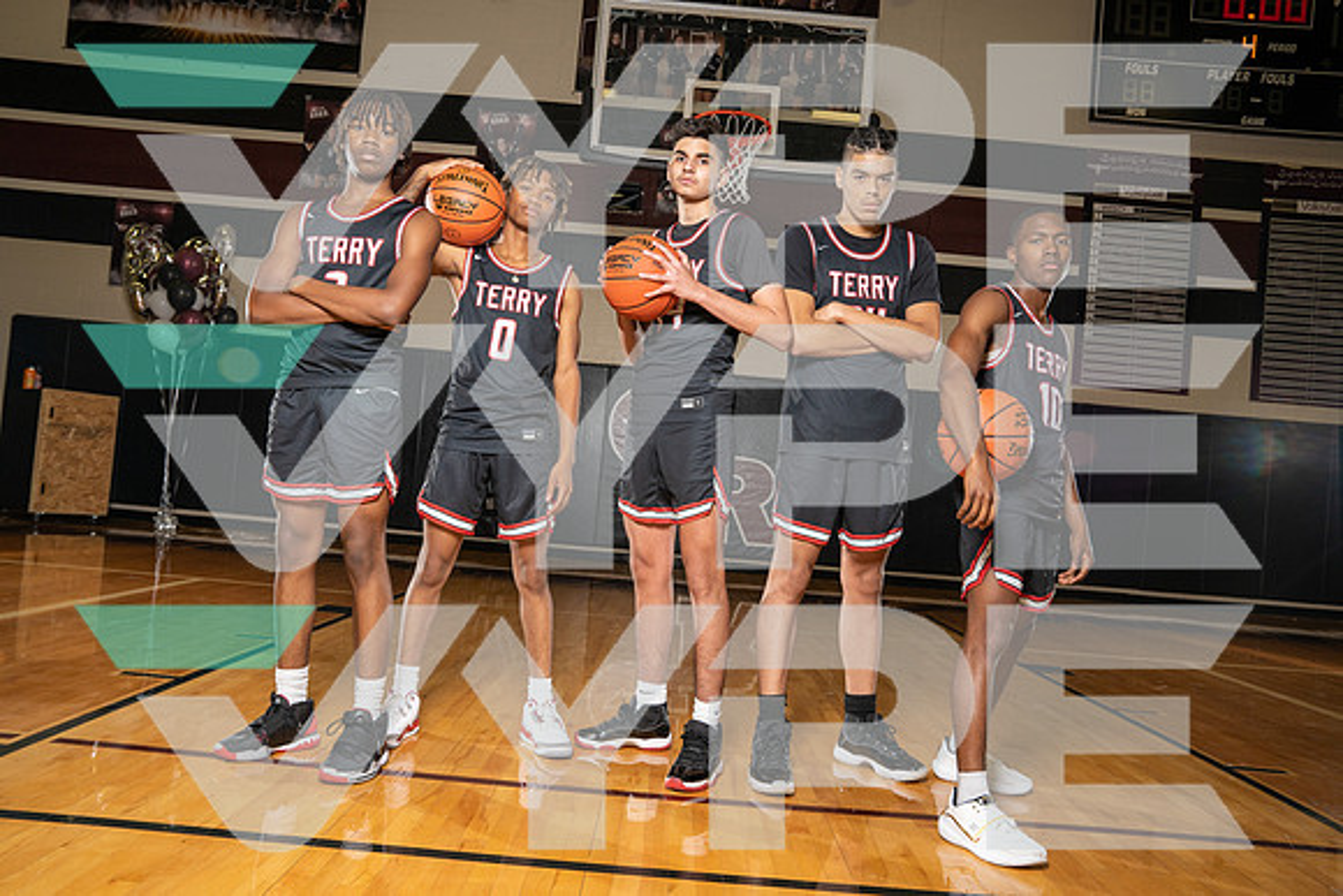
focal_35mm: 28
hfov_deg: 65.5
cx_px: 672
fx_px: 1045
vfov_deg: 46.4
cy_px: 448
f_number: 7.1
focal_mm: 28
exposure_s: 1/250
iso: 320
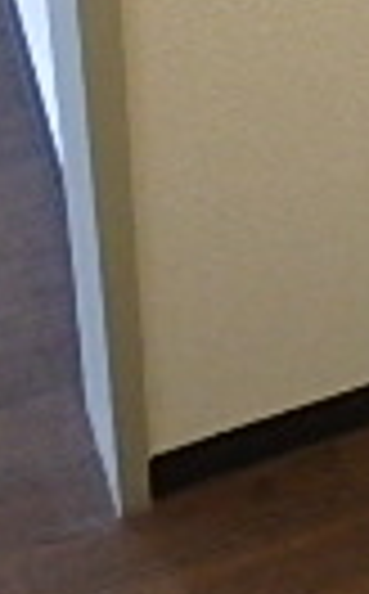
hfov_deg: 10.5
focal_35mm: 108
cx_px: 860
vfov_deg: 18.1
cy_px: -166
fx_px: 1745
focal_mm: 3.7
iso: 640
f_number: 3.5
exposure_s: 1/30
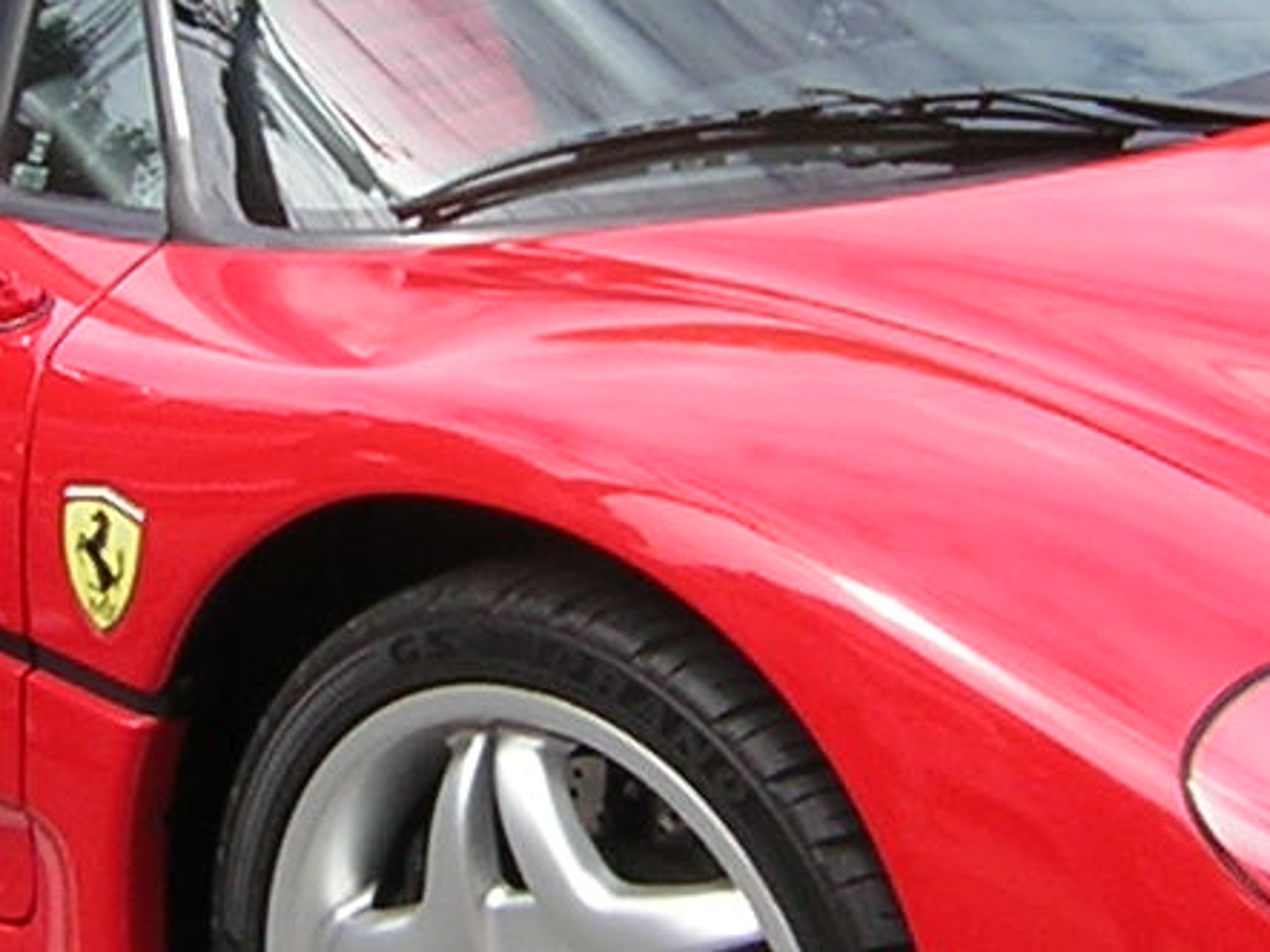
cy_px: 292
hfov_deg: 15.2
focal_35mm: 130
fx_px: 4768
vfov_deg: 11.4
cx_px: 593
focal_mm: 4.7
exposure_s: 1/178
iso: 50
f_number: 5.2
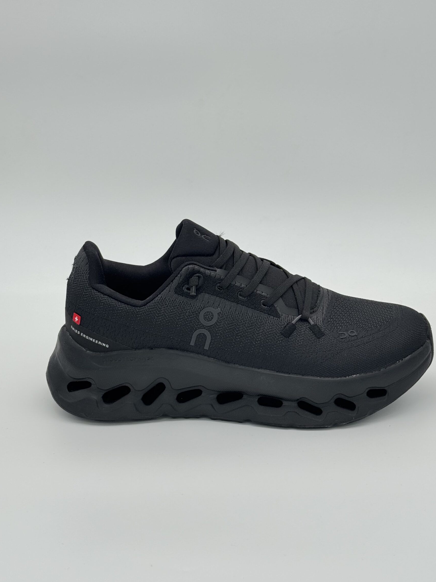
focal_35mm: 54
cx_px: 243
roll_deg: -0.9
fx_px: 907
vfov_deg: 35.5
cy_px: 317
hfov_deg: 27.0
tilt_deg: -19.9
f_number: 1.78
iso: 64
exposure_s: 1/1395
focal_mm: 6.76
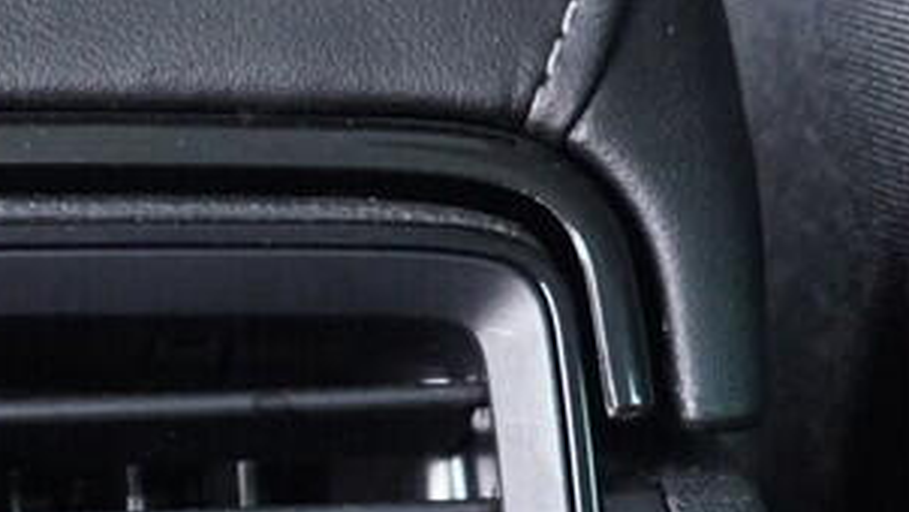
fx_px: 4339
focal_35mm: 180
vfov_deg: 6.6
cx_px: -187
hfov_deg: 11.7
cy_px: 958
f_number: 2.8
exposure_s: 1/40
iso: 2000
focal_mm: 24
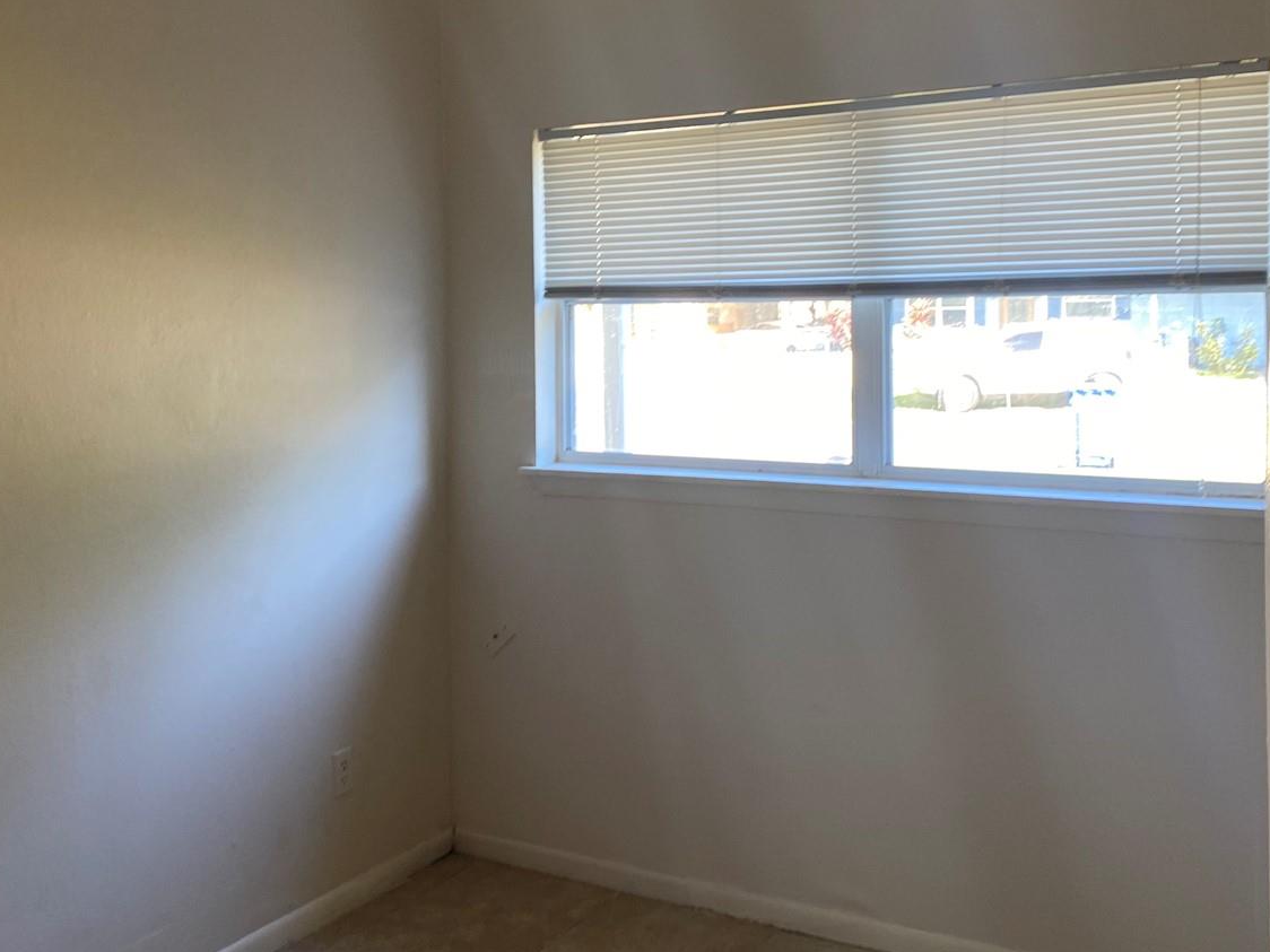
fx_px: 1357
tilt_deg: -1.7
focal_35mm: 37
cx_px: 642
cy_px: 385
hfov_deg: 50.1
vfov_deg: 38.5
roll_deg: +0.3
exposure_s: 1/120
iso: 64
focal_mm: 4.25
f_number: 1.8
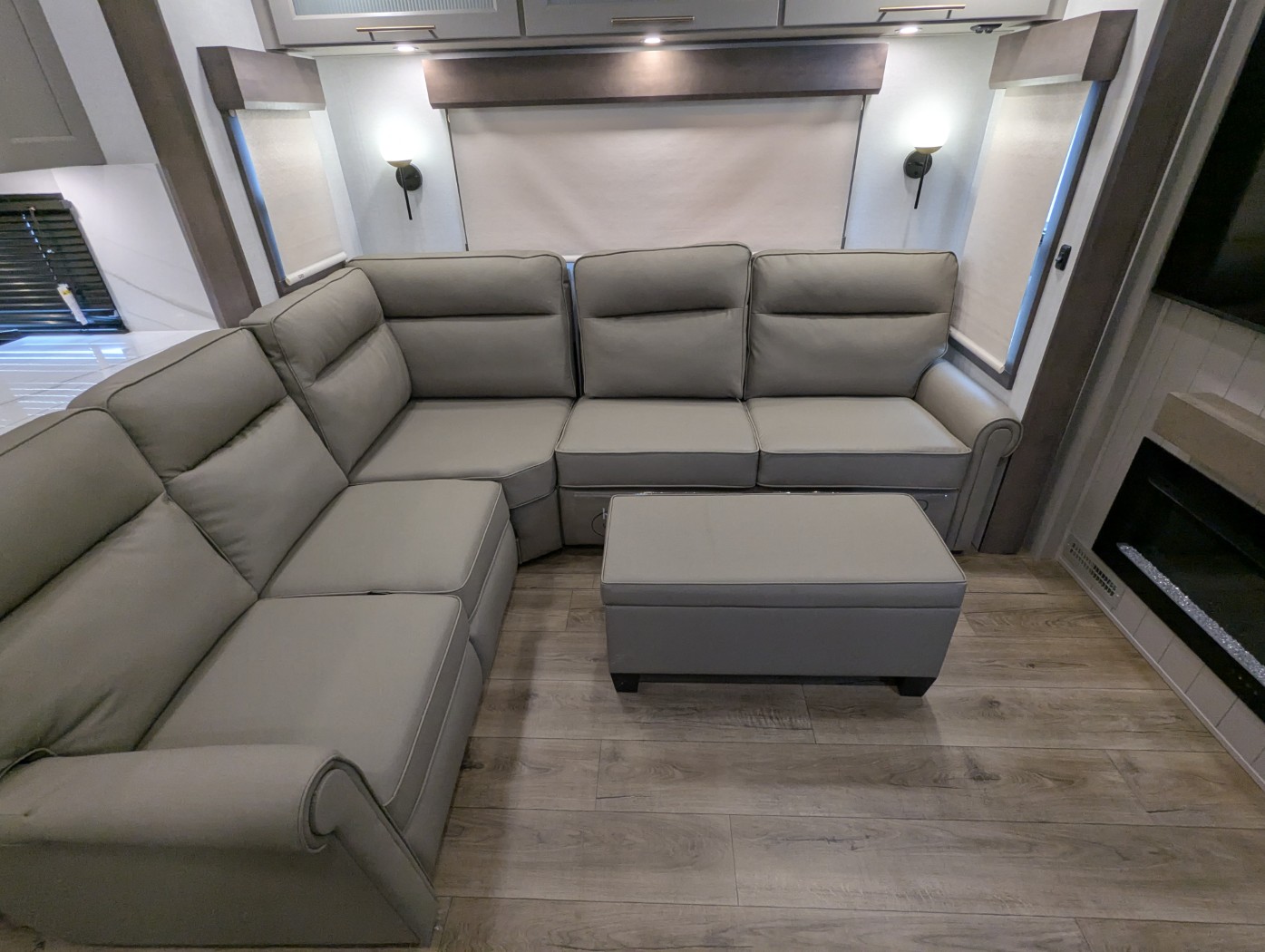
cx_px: 632
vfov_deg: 78.2
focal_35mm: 16
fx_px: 585
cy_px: 476
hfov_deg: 94.4
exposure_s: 1/84.5
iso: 205
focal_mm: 2.35
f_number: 2.2
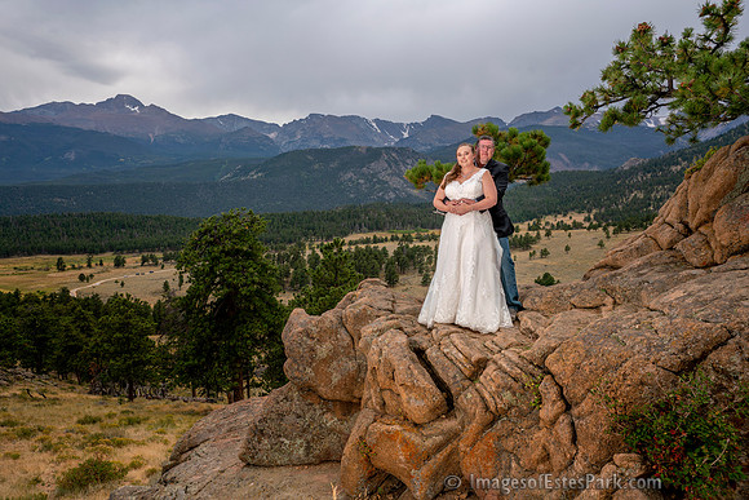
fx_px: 624
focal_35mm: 30
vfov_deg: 43.6
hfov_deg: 61.9
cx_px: 374
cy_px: 250
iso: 100
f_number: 6.3
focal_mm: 30
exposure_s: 1/80
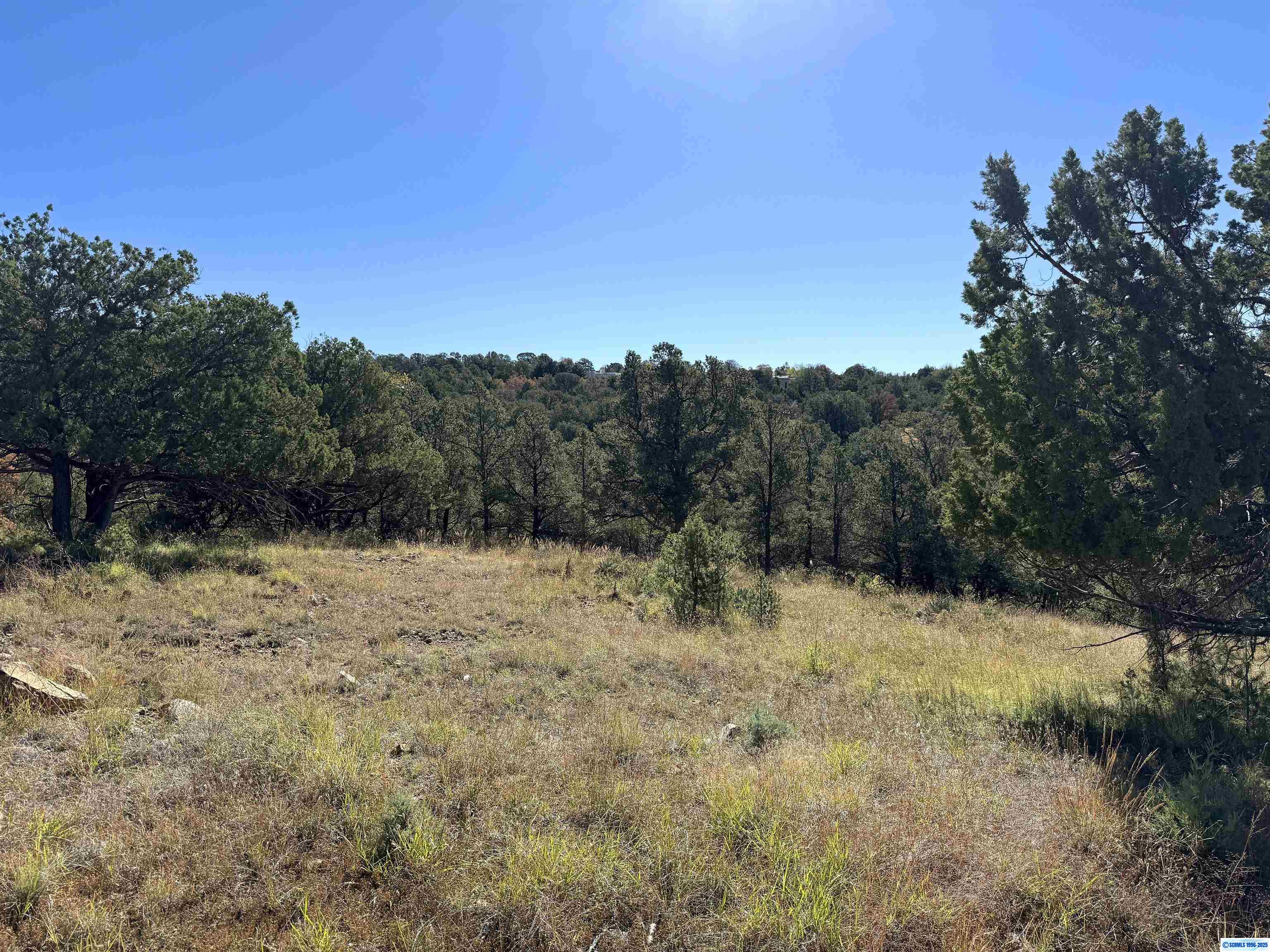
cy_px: 476
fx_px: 881
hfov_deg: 71.6
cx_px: 635
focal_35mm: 24
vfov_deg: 56.8
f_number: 1.78
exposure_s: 1/4975
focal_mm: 6.76
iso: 80
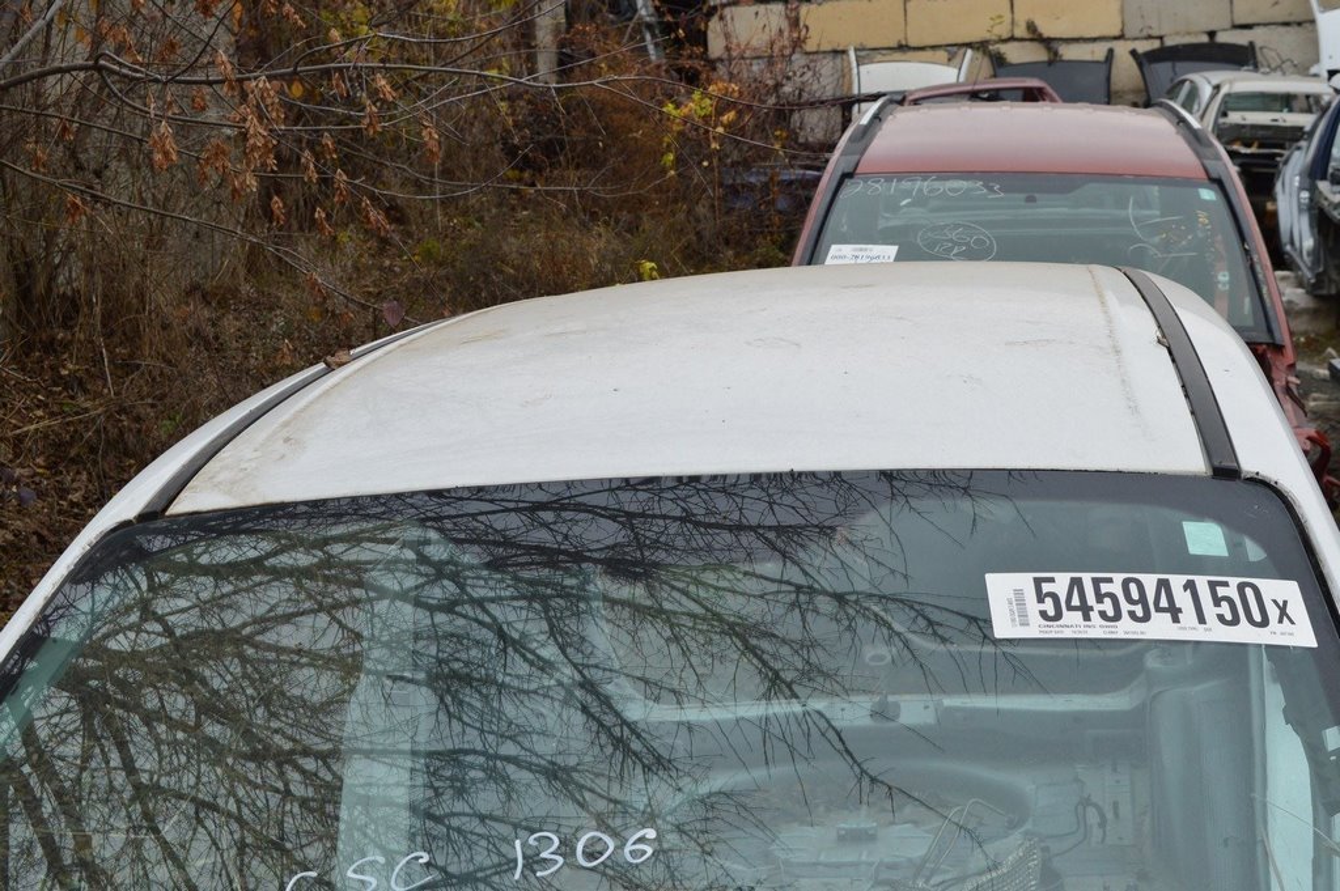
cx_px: 670
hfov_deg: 33.4
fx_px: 2231
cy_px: 446
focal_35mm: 60
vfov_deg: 22.6
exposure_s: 1/160
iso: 400
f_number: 10
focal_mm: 40
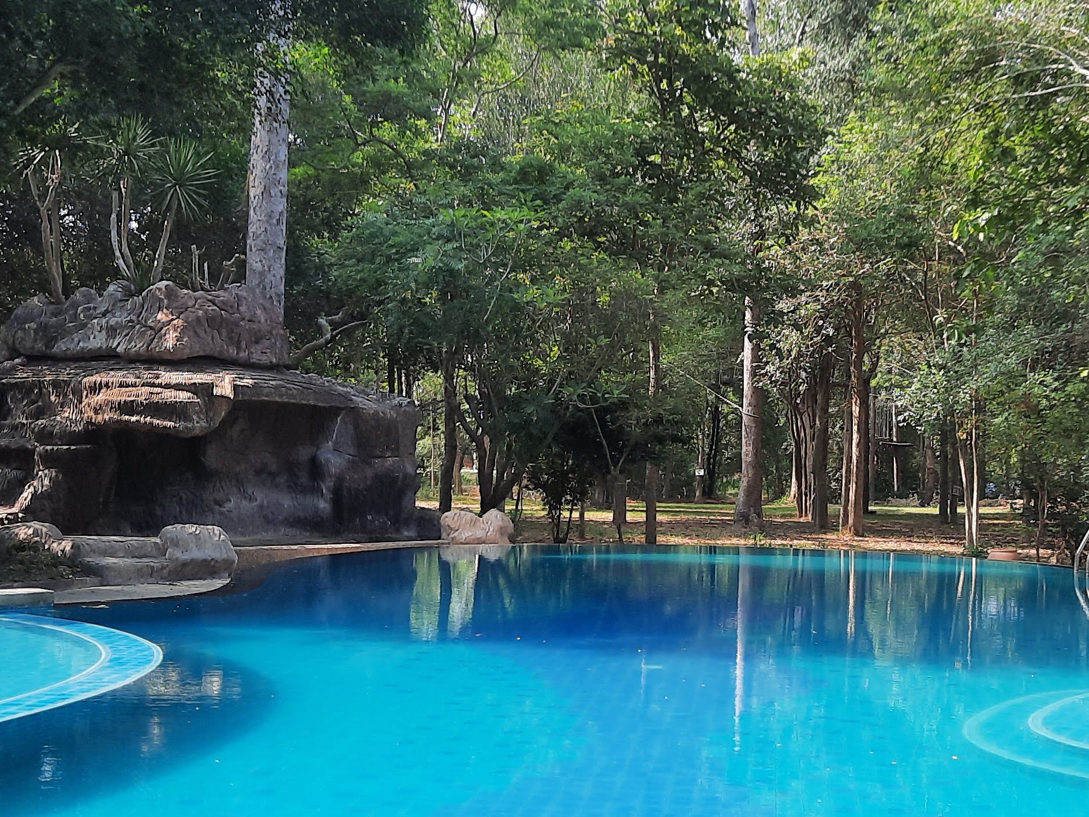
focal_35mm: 53
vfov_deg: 27.5
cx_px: 676
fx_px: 1667
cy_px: 414
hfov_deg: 36.0
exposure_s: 1/337
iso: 32
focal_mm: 4.6
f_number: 2
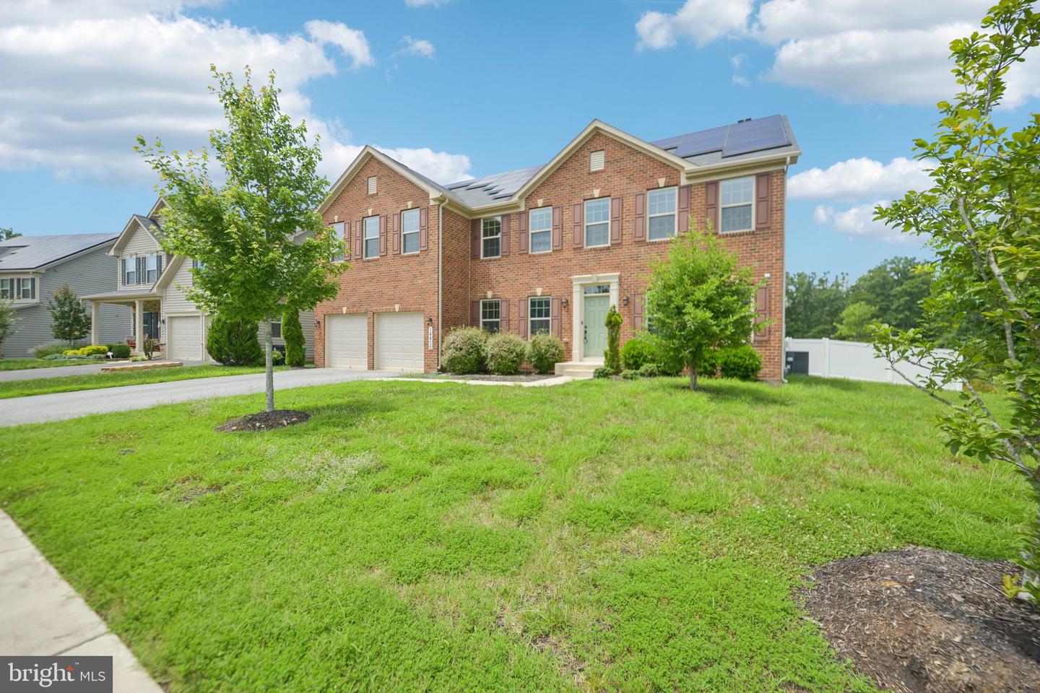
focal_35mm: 14
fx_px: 404
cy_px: 346
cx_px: 520
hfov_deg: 104.3
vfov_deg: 81.2
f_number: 2.8
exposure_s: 1/6400
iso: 400
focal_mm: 14
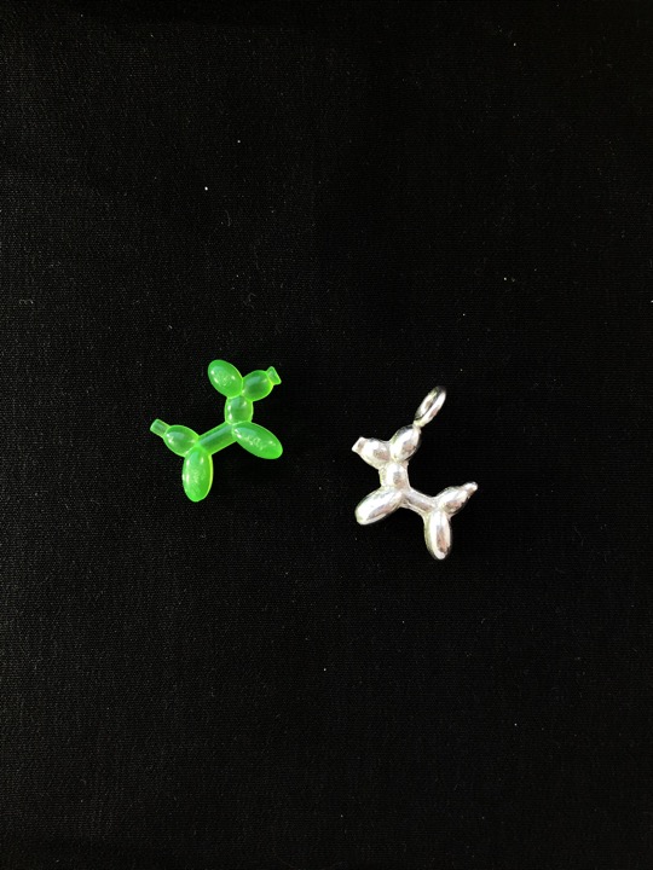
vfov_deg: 63.4
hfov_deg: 49.7
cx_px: 326
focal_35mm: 28
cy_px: 435
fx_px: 704
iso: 64
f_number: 1.8
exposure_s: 1/120
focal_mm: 3.99
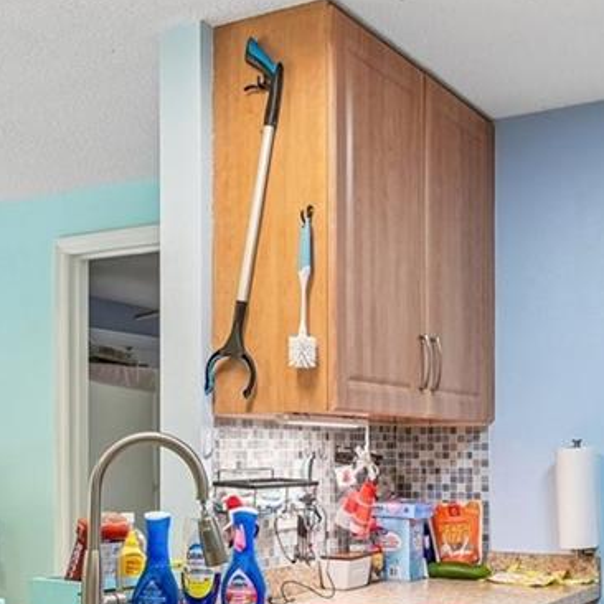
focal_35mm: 52
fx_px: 1027
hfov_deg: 32.7
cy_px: 474
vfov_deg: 32.0
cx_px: 257
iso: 400
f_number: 8
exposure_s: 1/20
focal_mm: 14
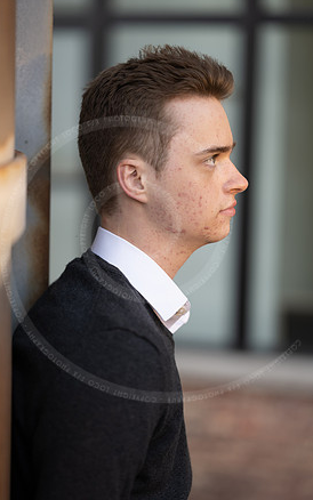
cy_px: 255
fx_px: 1214
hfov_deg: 14.7
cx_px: 154
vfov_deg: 23.3
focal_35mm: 89
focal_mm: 85
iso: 200
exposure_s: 1/200
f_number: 1.8
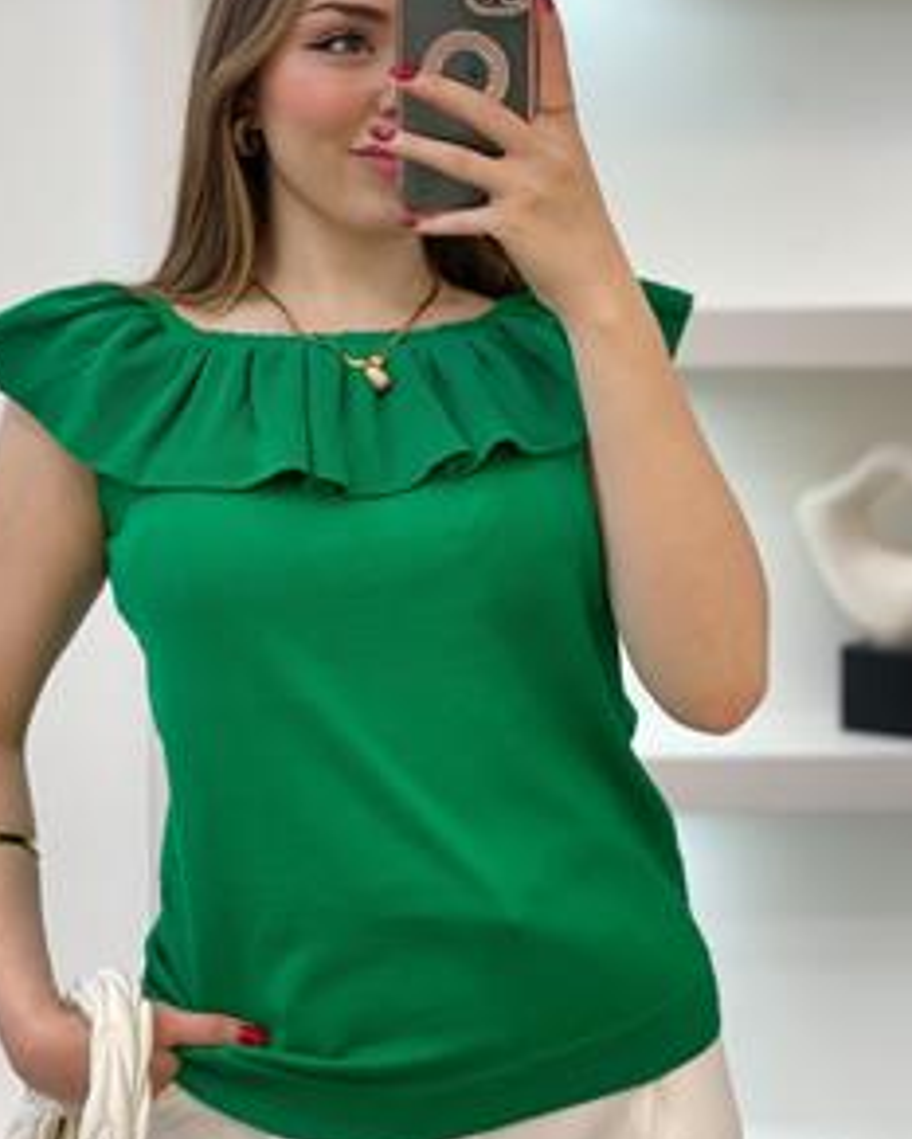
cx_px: 391
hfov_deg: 21.3
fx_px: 2428
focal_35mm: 72
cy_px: 405
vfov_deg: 26.3
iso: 100
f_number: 2
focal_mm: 6
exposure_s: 1/100
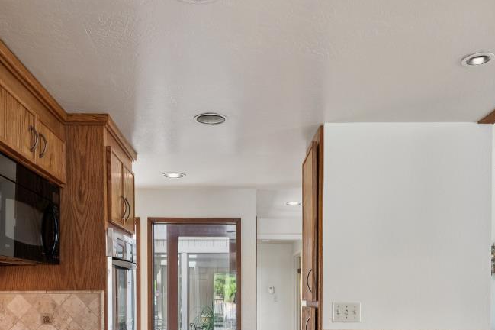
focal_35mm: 37
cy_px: 283
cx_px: 230
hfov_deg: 51.9
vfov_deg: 34.3
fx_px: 508
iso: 320
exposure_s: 1/5
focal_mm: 16
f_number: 10
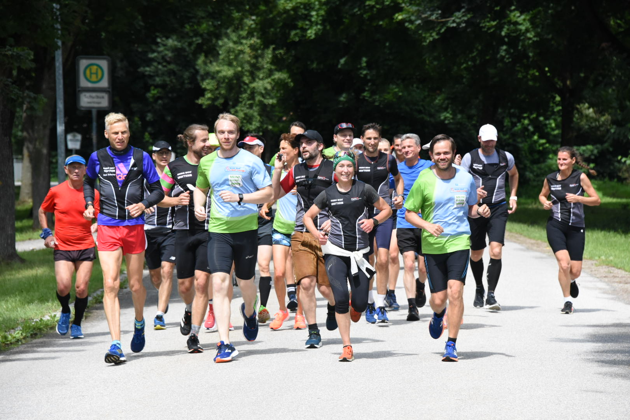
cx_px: 315
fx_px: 3150
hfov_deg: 11.4
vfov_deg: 7.6
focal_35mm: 180
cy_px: 210
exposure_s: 1/4000
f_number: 8
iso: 3200
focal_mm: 180
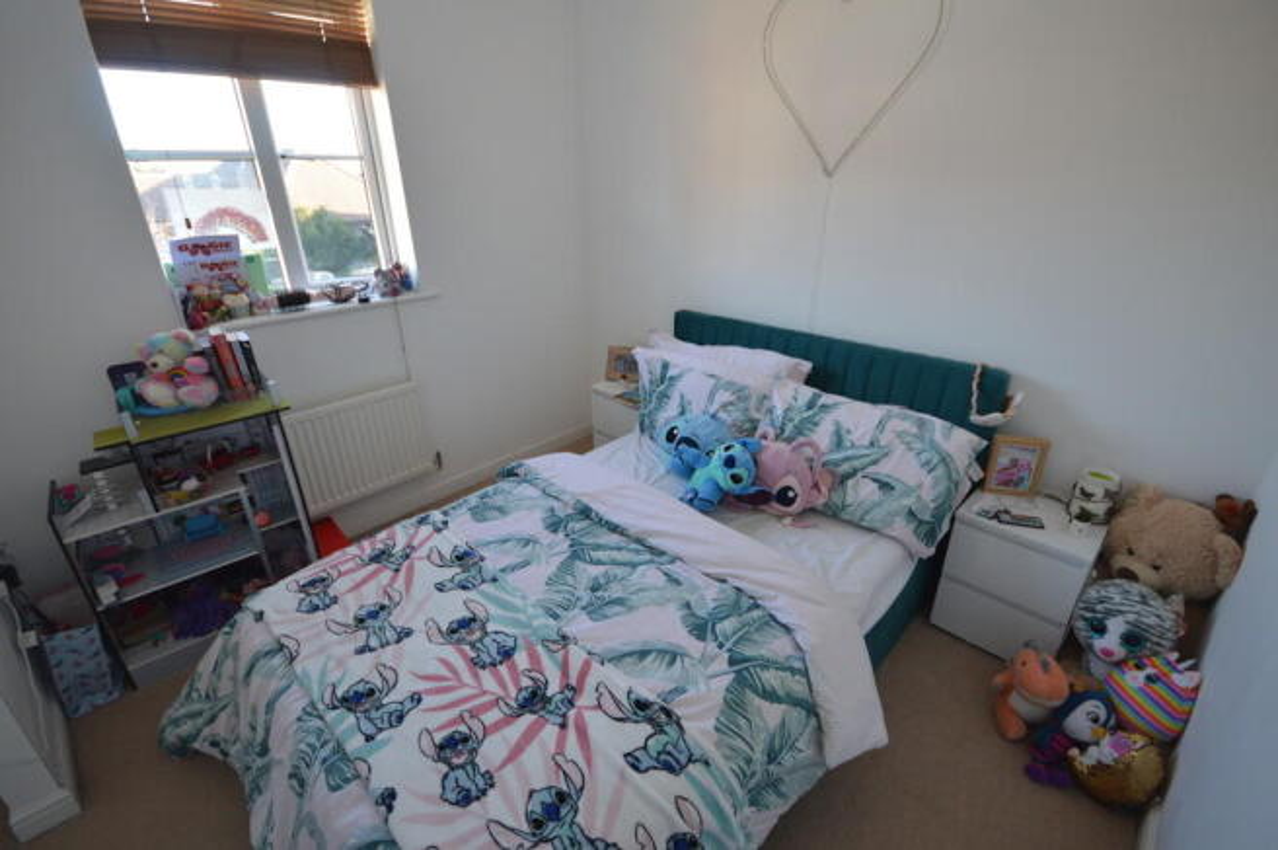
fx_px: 532
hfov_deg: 100.4
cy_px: 425
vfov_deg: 77.2
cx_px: 639
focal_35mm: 15
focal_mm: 10
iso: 400
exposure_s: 1/60
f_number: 4
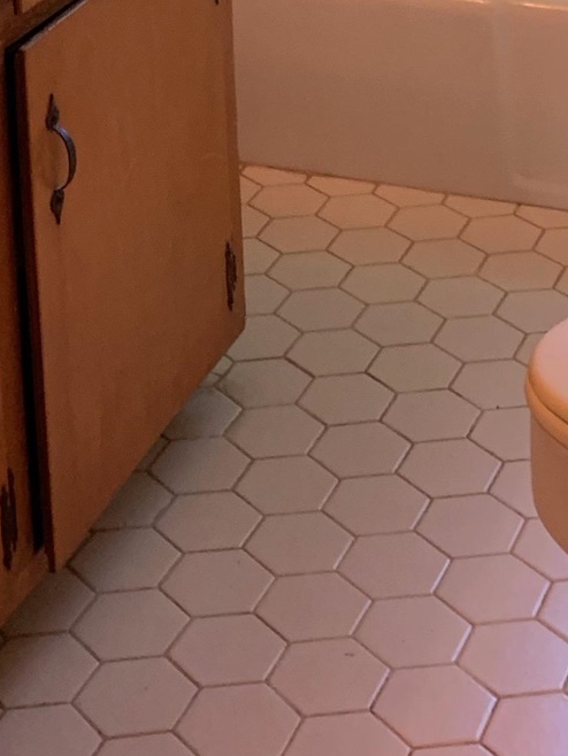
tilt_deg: -8.3
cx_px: 213
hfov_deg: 16.2
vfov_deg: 19.1
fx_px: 1990
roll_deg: +2.3
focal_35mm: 91
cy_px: -352
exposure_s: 1/60
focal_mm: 4.25
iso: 160
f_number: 1.8
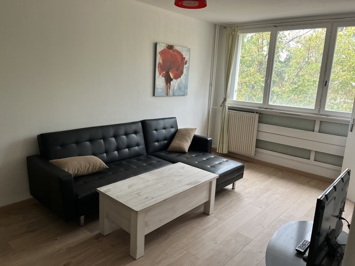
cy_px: 133
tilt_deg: -12.6
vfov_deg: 53.1
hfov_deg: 67.3
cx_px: 178
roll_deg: -2.6
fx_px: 267
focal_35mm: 26
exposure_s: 1/120
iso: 125
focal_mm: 5.1
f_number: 1.6
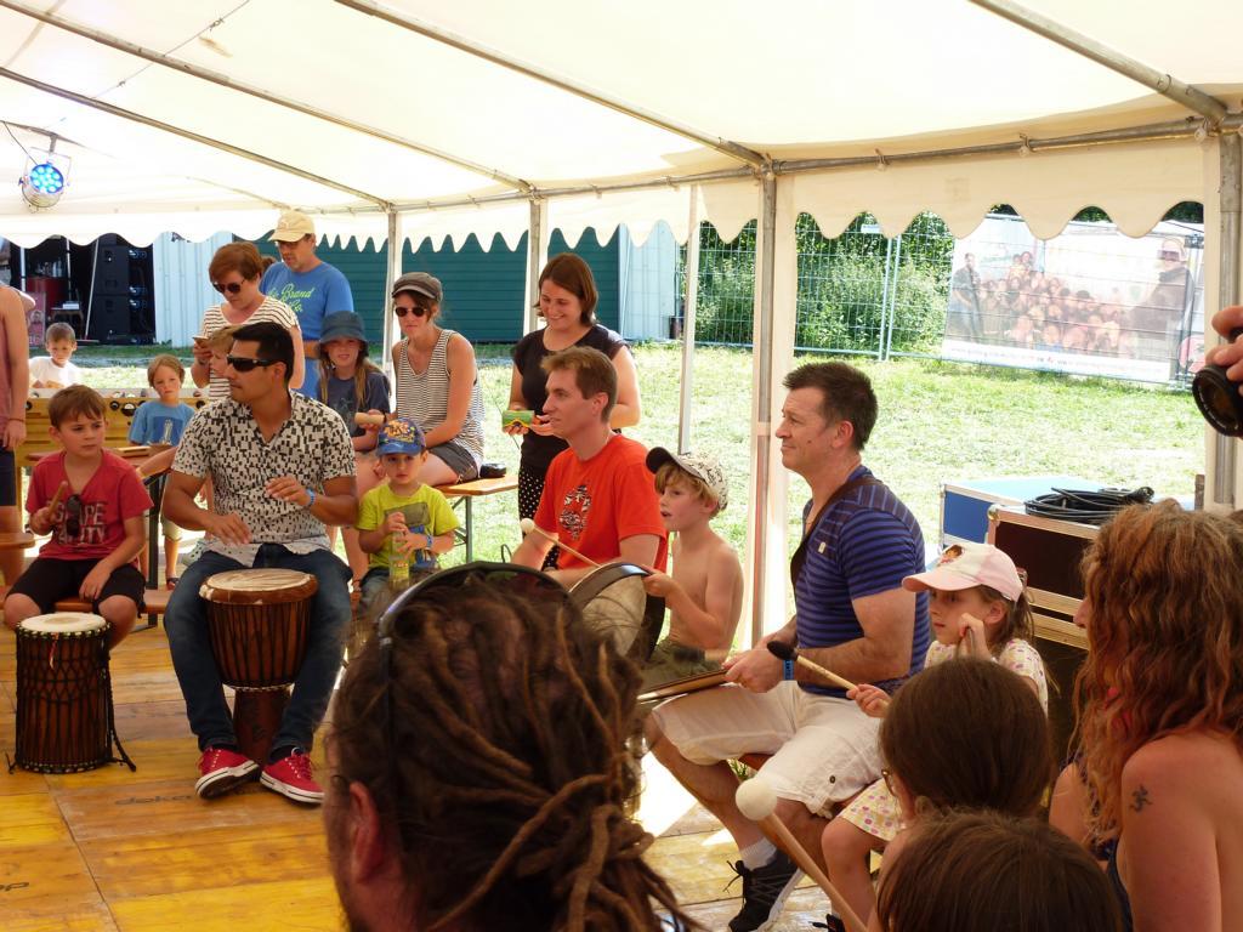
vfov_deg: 30.3
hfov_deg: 39.7
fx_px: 1724
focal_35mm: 48
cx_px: 622
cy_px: 466
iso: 80
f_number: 4
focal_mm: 7.9
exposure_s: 1/125
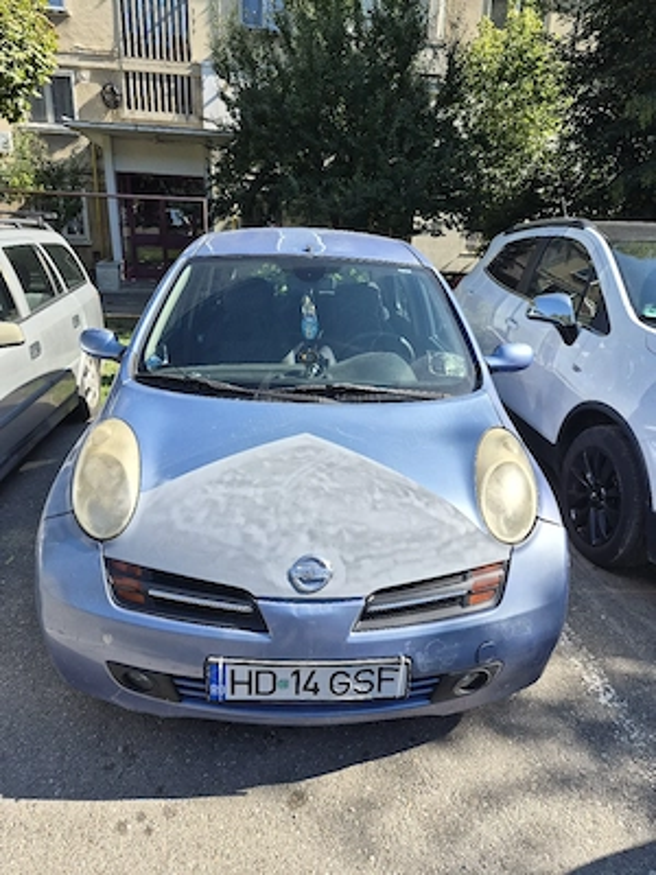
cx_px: 328
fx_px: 581
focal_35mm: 23
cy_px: 438
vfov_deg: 73.9
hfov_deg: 58.9
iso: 80
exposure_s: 1/3333
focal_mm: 5.4
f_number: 1.8
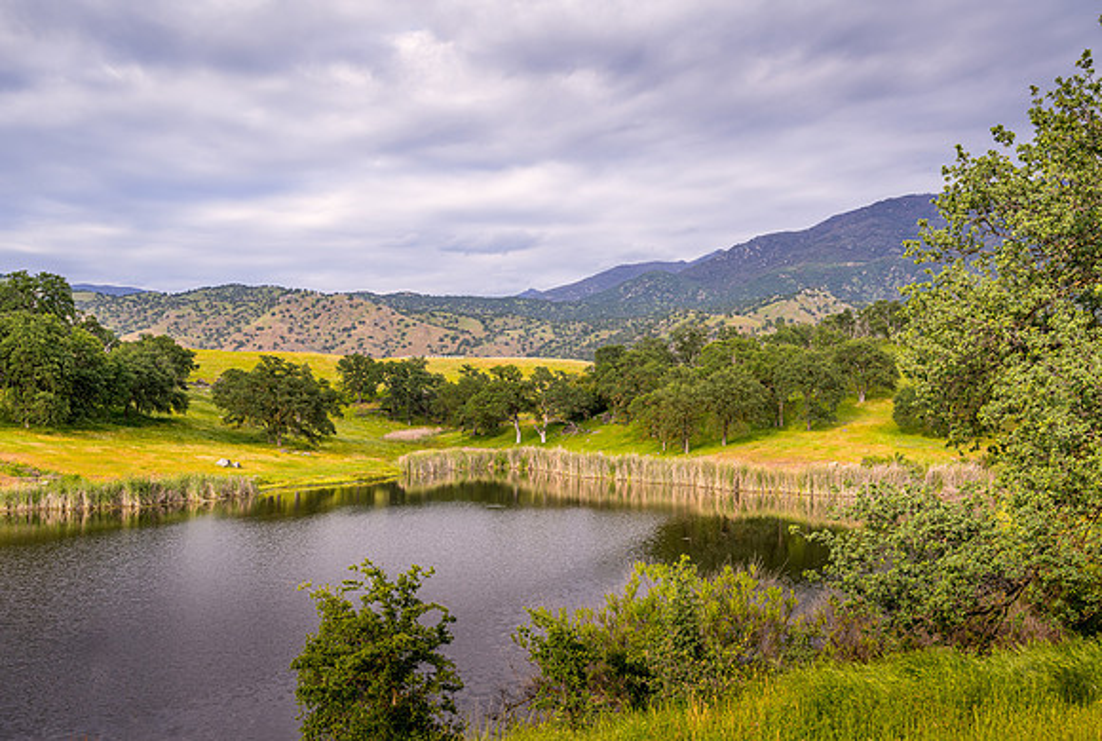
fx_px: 1086
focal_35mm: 35
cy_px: 383
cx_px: 575
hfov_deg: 53.8
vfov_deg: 37.7
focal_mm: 34
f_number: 8
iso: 64
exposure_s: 1/25
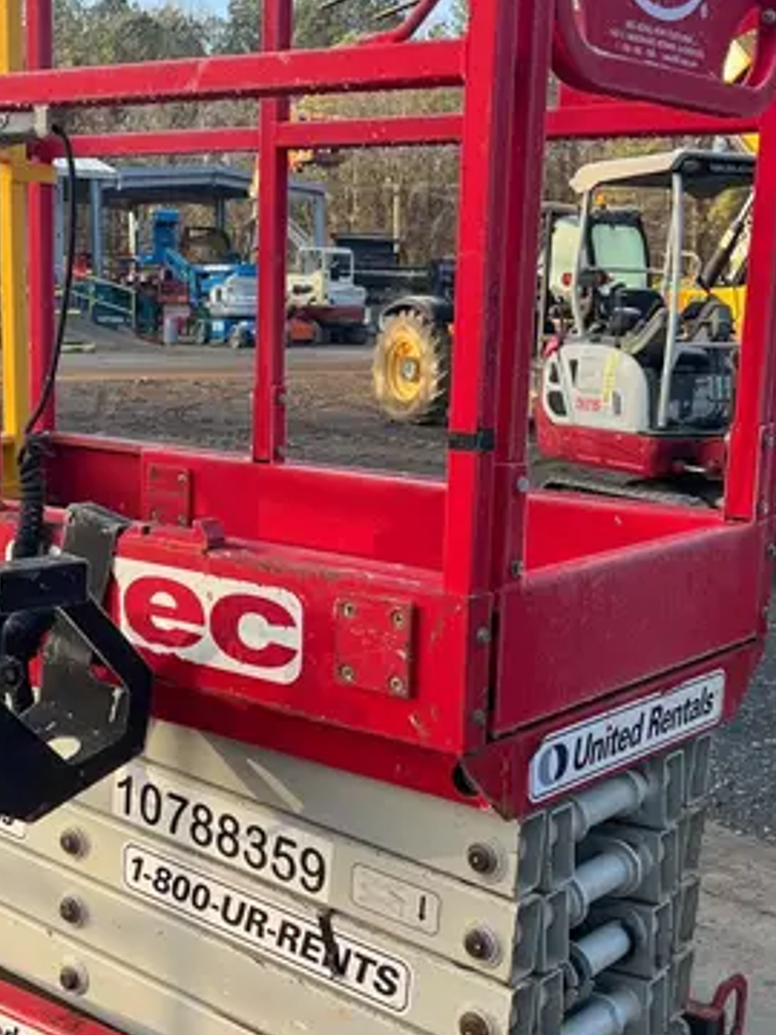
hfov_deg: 27.4
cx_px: 290
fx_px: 1584
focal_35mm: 53
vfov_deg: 36.1
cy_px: 591
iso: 50
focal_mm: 5.1
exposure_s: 1/484
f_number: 1.6
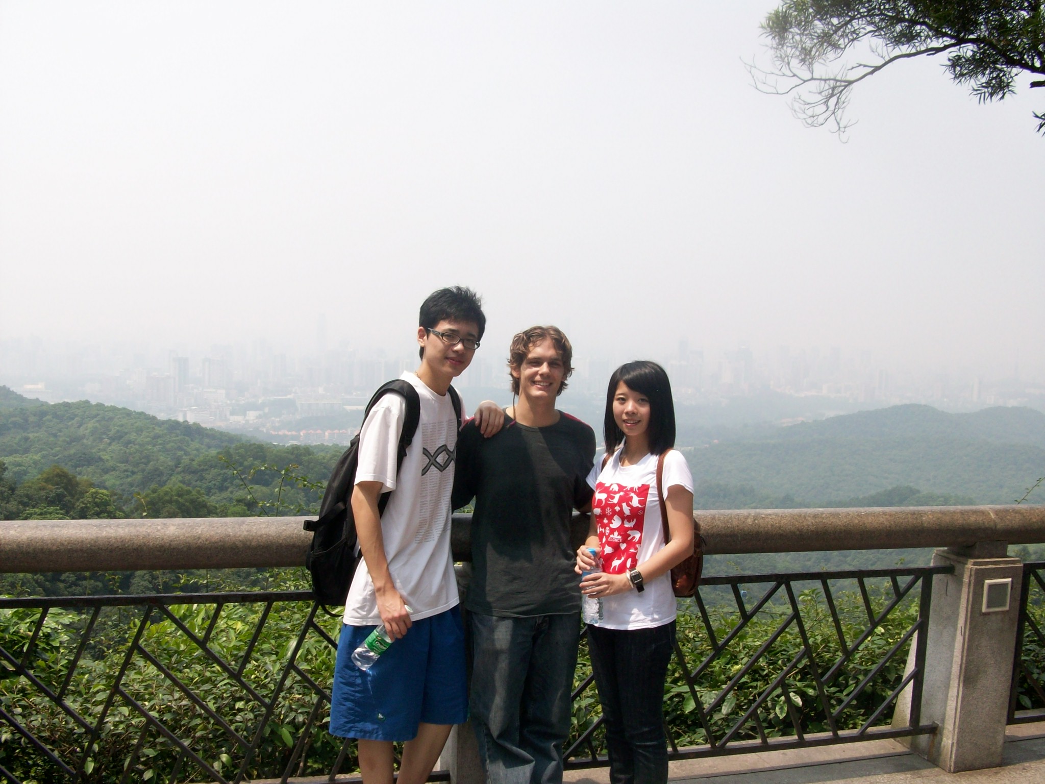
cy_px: 392
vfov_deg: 41.8
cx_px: 522
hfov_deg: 54.0
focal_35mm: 34
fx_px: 1026
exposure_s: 1/259
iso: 64
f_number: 5.5
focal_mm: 5.7
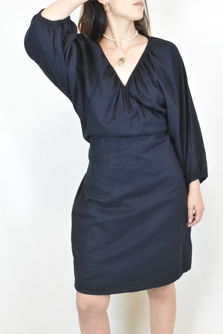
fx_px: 502
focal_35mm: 54
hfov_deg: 25.1
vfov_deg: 36.9
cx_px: 112
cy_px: 167
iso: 1600
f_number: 18
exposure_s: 1/15
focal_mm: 36
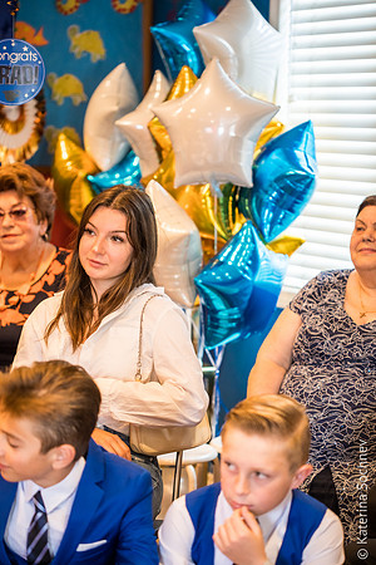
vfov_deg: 20.4
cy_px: 282
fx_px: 1567
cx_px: 188
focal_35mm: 100
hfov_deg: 13.7
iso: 1600
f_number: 2.8
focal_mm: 100
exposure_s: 1/80
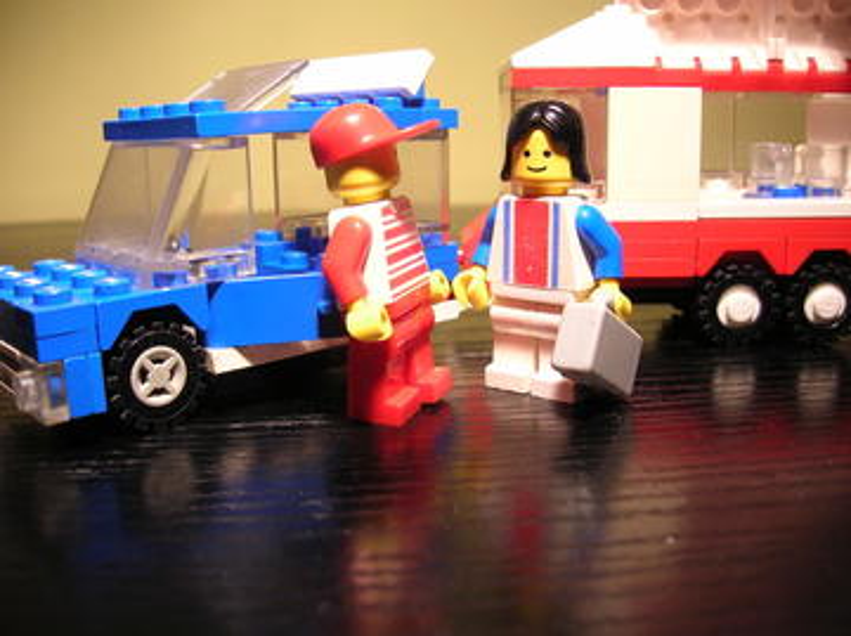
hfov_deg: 54.0
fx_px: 835
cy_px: 318
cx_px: 426
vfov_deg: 41.7
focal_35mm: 34
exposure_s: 1/13
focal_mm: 5.7
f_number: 2.9
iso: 50
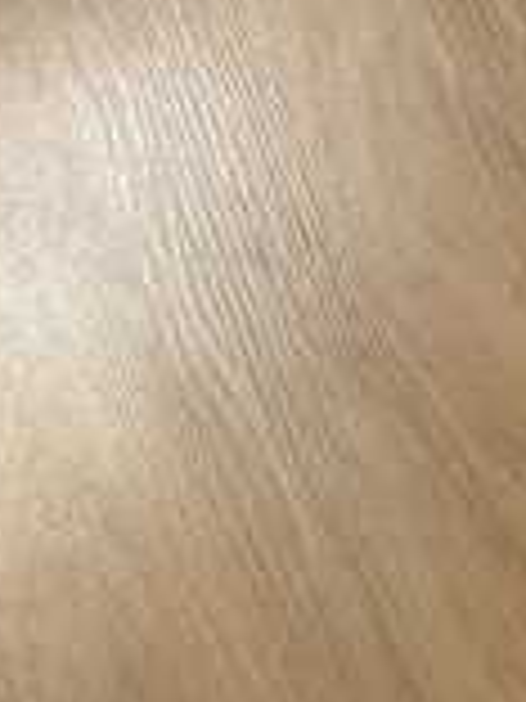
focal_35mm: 77
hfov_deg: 17.0
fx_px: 1560
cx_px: -308
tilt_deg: -64.8
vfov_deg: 20.9
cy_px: -392
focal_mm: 6.86
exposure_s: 1/50
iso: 800
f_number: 1.78
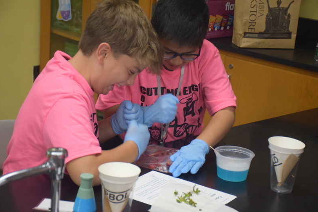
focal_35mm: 85
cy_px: 107
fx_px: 751
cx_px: 159
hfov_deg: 23.9
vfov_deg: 16.1
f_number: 4.8
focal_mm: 56
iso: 3200
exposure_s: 1/125
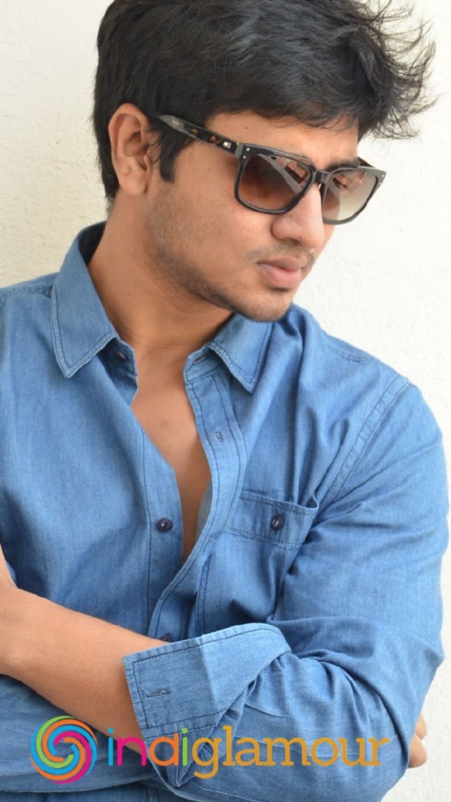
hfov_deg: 10.1
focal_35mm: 120
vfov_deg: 17.9
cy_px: 425
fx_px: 2552
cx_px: 209
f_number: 5.6
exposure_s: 1/125
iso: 500
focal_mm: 50
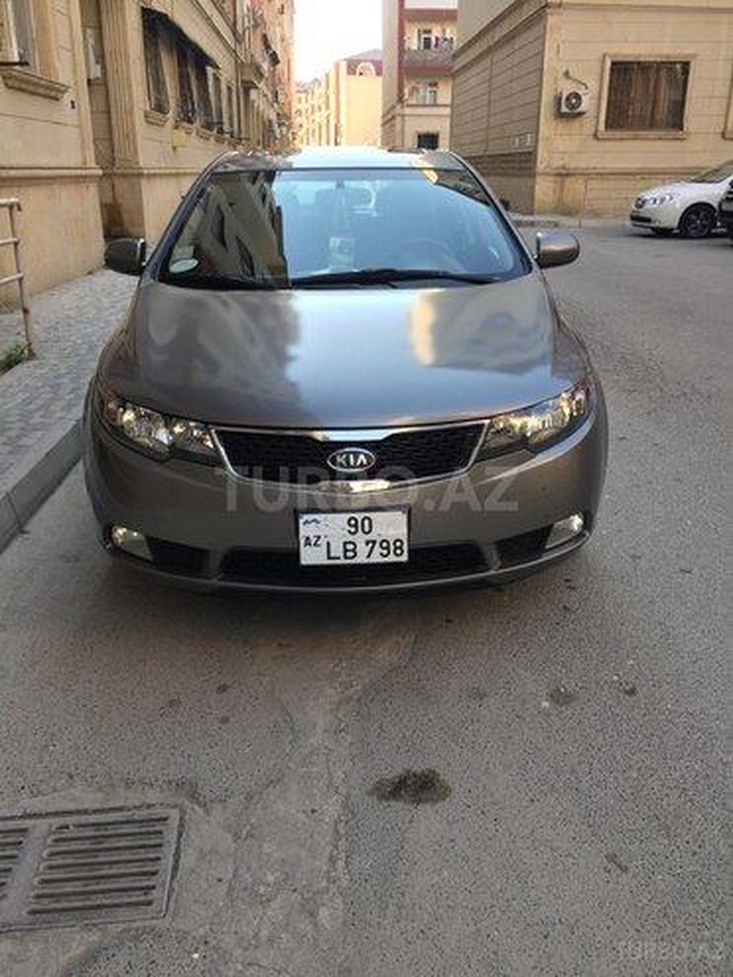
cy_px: 488
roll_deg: -0.2
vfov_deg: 61.7
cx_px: 366
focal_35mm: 29
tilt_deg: -20.2
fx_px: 819
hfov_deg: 48.2
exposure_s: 1/112
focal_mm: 4.15
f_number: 2.2
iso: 32
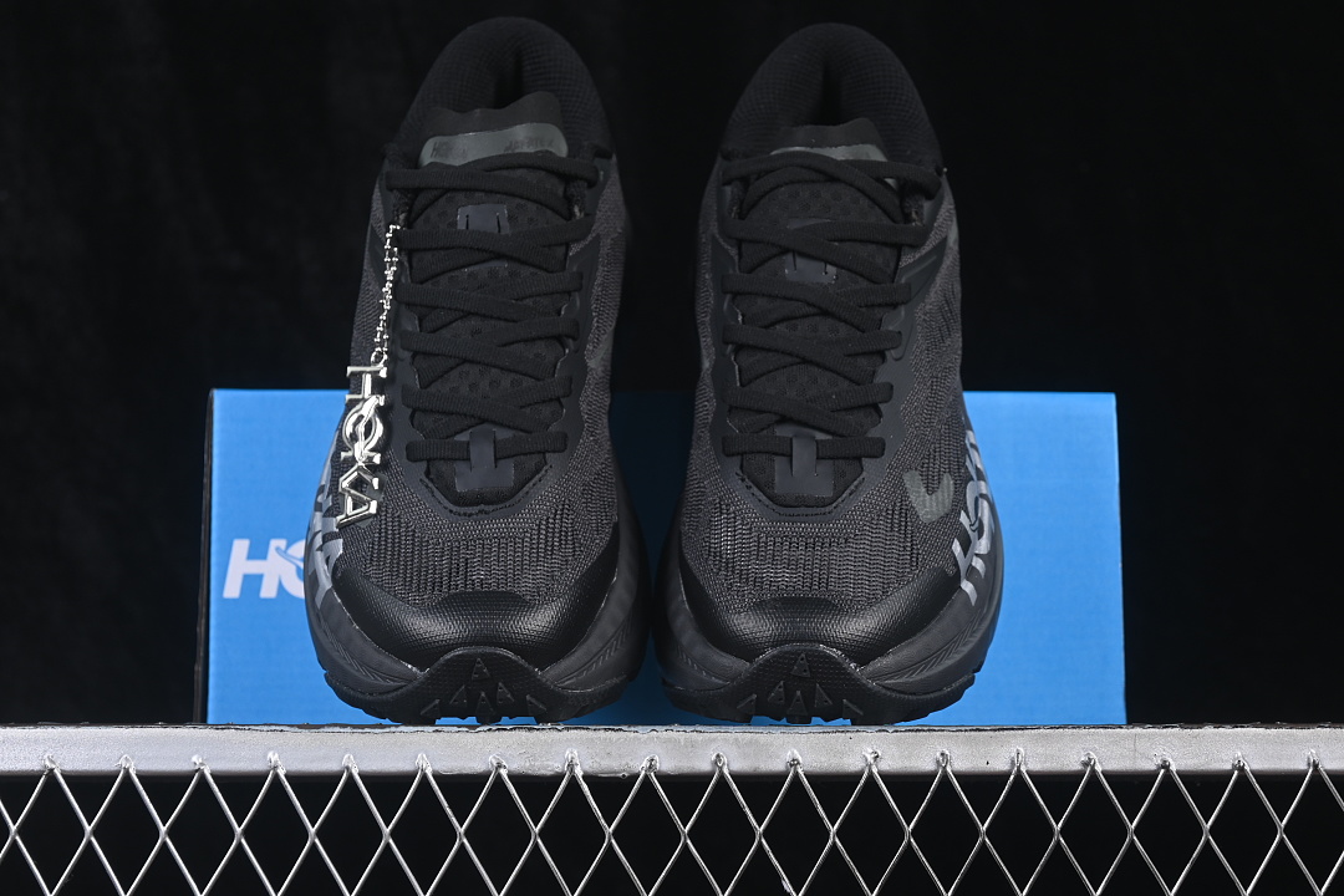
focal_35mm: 75
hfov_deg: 27.0
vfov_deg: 18.2
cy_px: 448
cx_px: 672
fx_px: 2800
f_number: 6.3
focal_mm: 50
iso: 160
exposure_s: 1/60
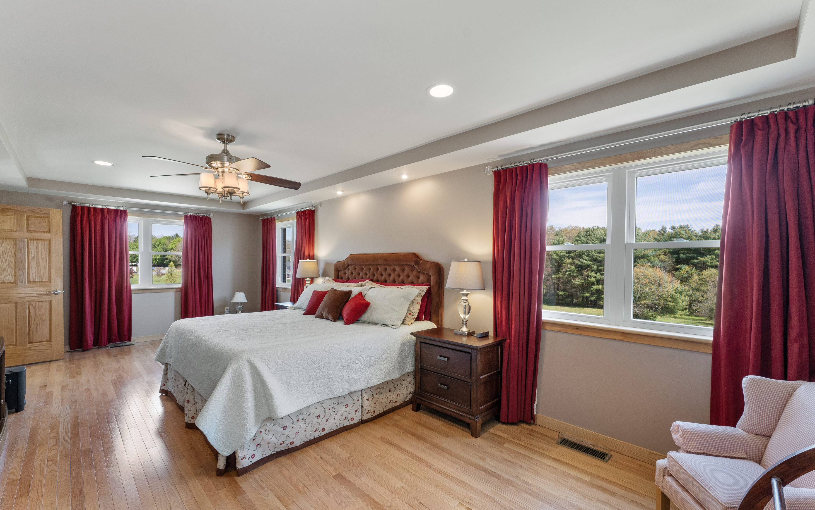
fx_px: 333
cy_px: 271
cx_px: 394
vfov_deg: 74.7
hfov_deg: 101.4
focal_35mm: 15
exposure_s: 1/15
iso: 800
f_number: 8
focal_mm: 14
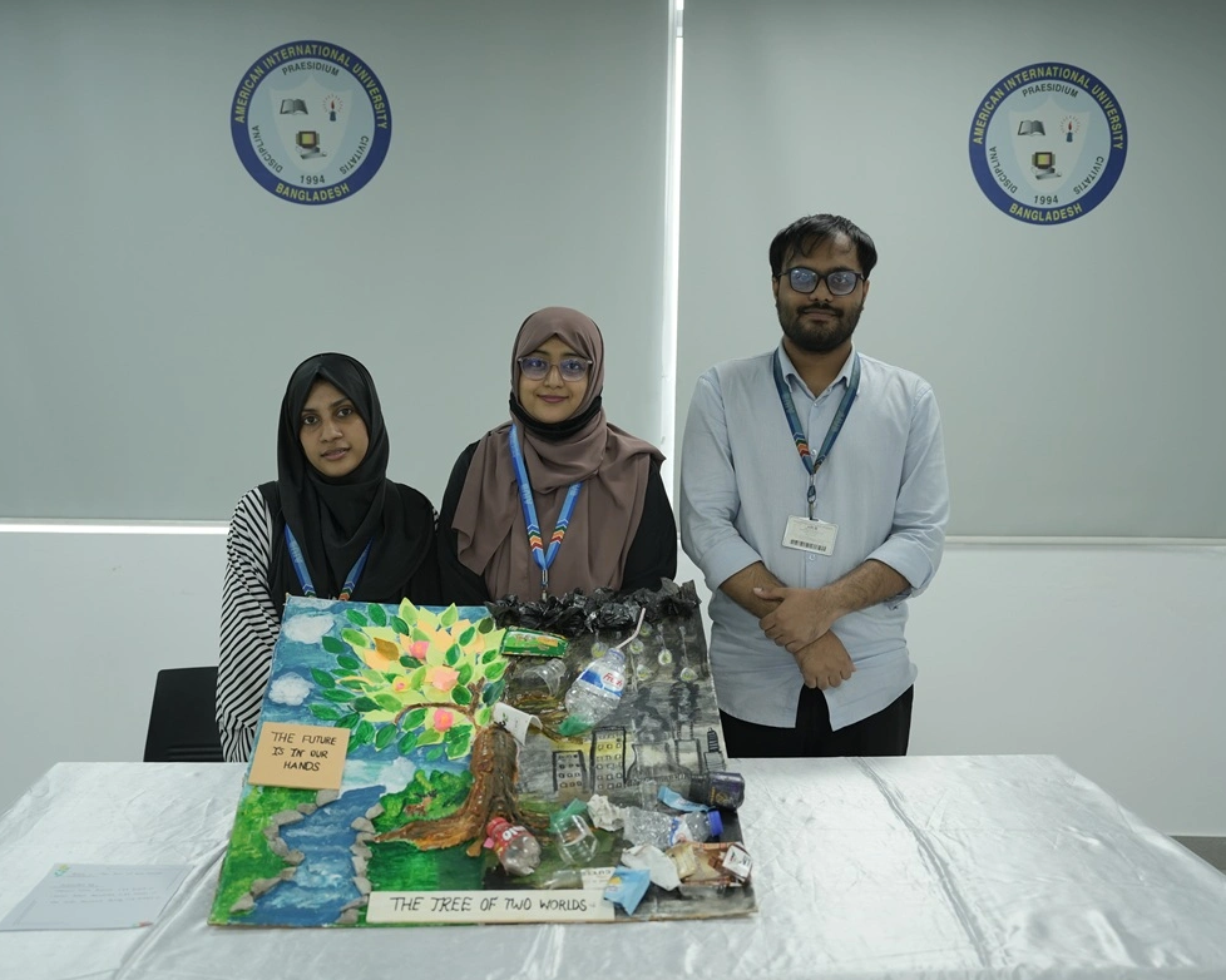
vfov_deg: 39.1
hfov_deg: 47.9
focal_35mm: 38
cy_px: 496
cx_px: 595
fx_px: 1379
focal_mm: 33
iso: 400
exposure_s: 1/160
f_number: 2.8
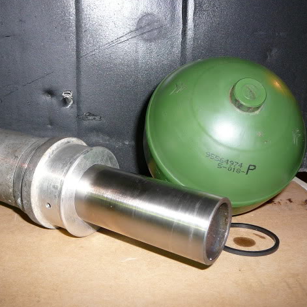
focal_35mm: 42
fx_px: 421
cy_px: 153
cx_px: 115
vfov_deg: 40.0
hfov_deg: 39.8
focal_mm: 5.2
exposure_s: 1/30
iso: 100
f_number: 2.8
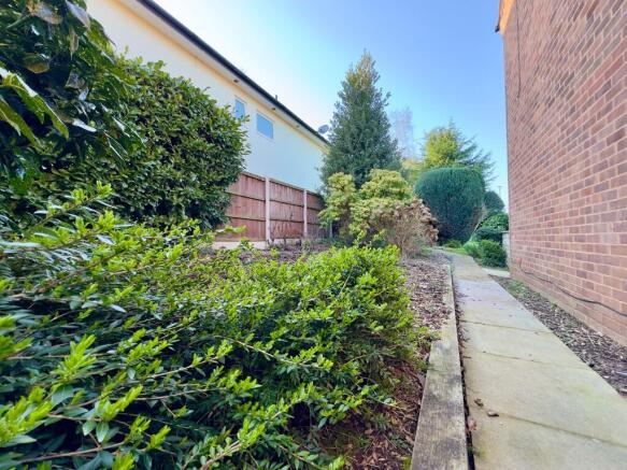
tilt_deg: +1.4
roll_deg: +1.4
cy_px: 235
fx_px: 254
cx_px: 314
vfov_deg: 85.7
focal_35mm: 14
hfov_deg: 102.1
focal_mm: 2.22
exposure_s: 1/99
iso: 80
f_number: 2.2
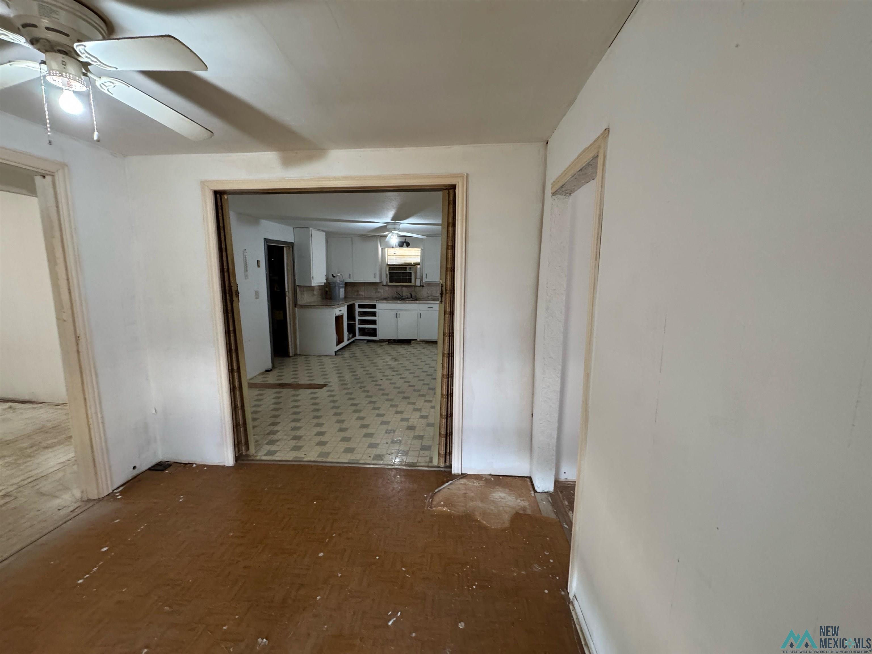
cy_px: 327
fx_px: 353
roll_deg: +0.8
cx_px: 436
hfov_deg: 102.1
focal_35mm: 14
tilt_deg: -10.1
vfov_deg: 85.7
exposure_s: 1/60
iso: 320
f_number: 2.2
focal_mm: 2.22
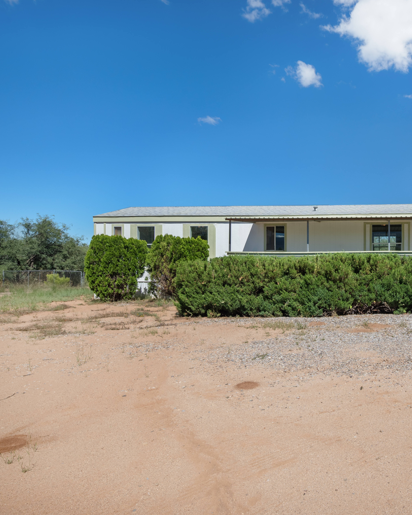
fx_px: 377
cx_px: 347
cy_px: 257
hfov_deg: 52.4
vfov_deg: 68.7
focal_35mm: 25
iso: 250
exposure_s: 1/400
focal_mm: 17.5
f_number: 9
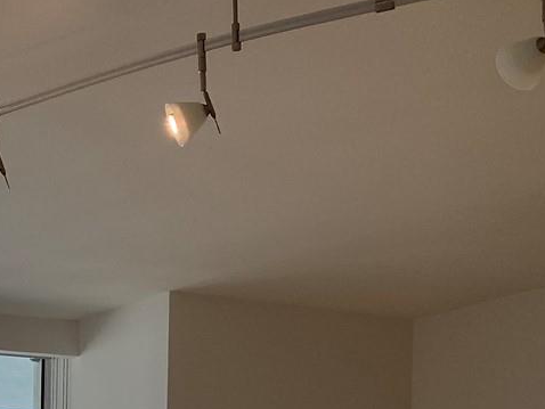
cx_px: -135
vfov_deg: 15.5
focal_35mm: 87
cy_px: 641
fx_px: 1370
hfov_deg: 20.8
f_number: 1.8
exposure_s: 1/167
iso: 32
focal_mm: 4.25
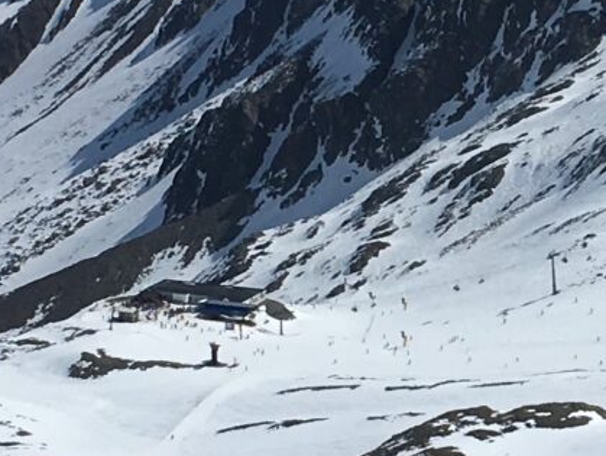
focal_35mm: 177
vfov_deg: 8.4
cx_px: 612
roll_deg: -2.3
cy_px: 261
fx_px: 3101
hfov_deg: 11.1
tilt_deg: -17.9
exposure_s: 1/6410
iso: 25
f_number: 2.2
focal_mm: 4.15
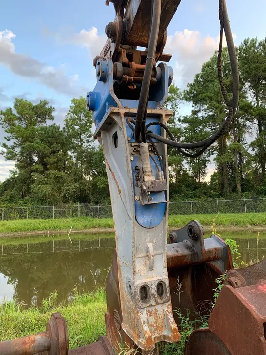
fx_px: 266
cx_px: 133
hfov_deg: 53.1
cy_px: 178
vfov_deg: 67.3
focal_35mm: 26
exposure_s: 1/121
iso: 80
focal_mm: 4.25
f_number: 1.8
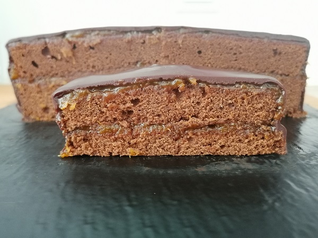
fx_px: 303
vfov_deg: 42.9
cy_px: 119
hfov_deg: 55.4
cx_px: 159
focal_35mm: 33
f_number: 1.8
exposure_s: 1/16.7
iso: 1250
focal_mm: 4.75
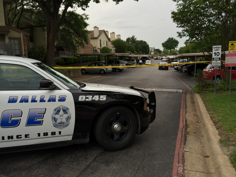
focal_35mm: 29
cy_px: 88
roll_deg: +1.3
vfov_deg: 48.2
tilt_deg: -10.6
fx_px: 198
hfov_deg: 61.7
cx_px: 118
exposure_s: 1/60
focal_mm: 4.15
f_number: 2.2
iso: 32
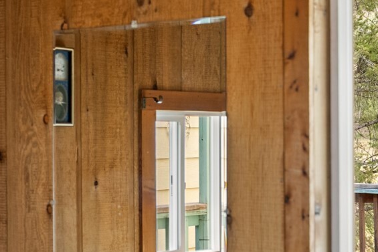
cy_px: 153
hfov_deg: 21.2
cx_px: 358
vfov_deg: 14.7
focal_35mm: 93
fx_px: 980
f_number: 2.8
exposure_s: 1/15
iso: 400
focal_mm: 31.1
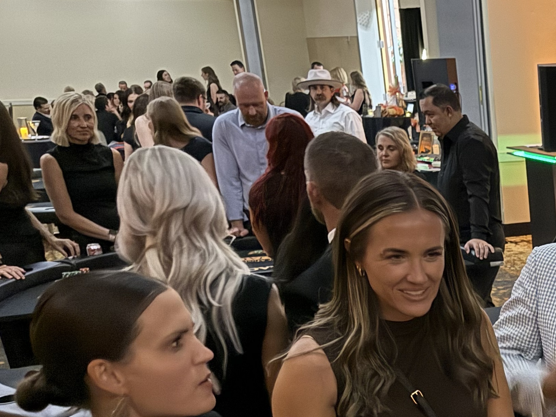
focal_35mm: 60
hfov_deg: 27.6
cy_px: 433
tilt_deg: -21.3
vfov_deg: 23.2
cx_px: 694
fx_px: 964
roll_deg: +0.7
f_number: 1.78
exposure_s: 1/22
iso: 2000
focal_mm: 6.76
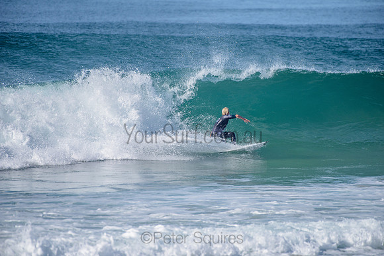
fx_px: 5334
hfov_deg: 4.1
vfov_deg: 2.8
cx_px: 192
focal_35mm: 500
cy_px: 128
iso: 200
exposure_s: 1/2500
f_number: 5.6
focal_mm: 500
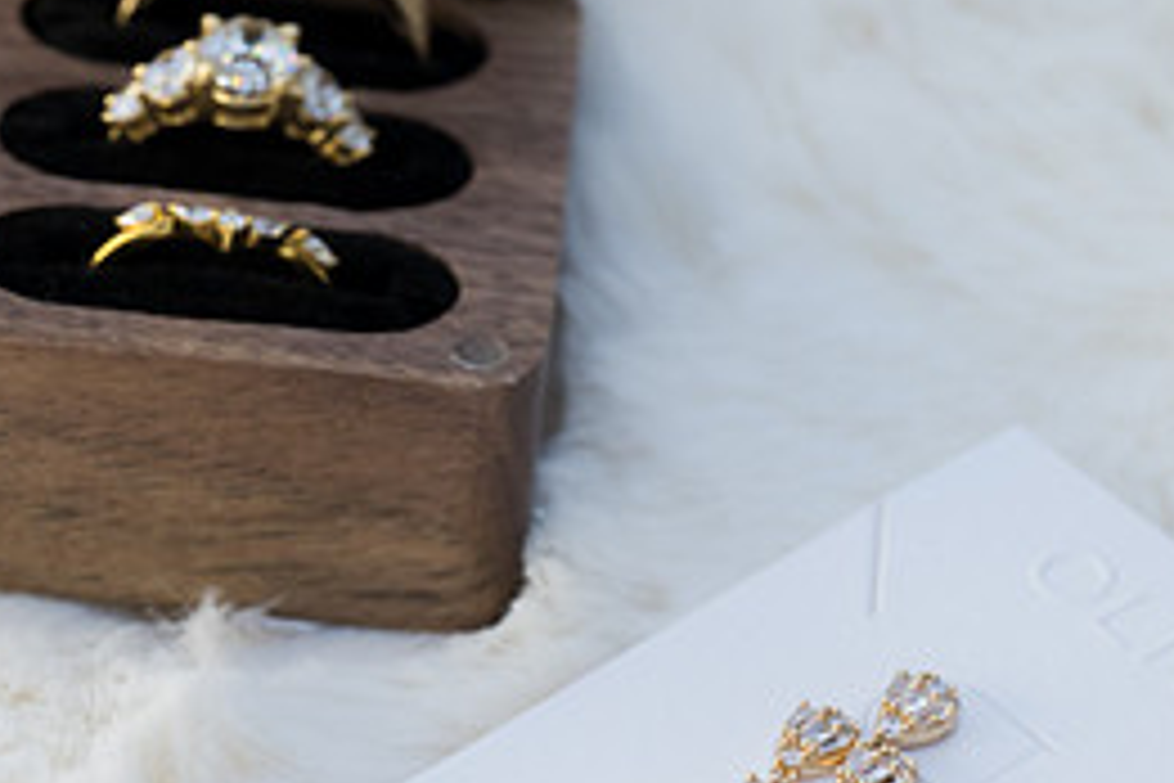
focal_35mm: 300
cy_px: 662
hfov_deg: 6.9
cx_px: 261
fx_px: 9783
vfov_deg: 4.6
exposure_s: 1/160
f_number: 10
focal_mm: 120
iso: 800
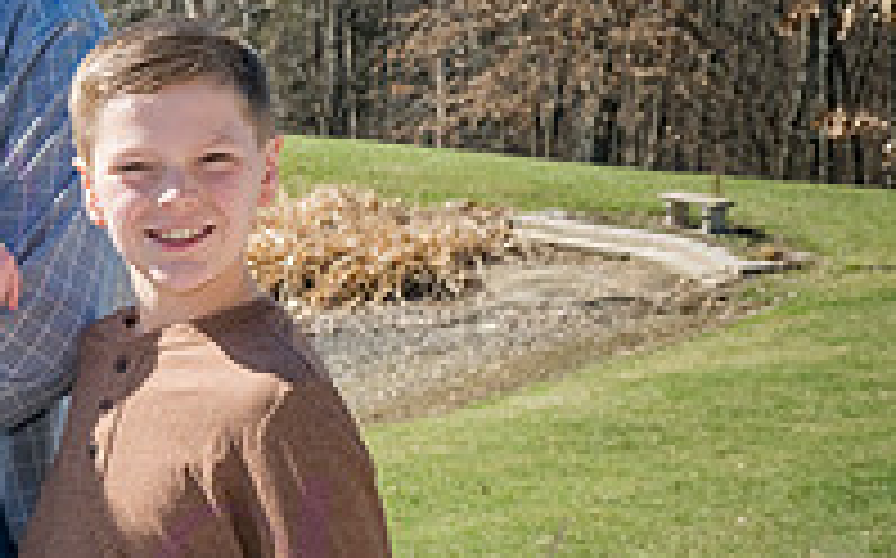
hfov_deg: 15.4
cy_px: 236
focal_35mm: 128
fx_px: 3123
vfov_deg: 10.2
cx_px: -333
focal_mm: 43
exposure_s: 1/640
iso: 400
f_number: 8
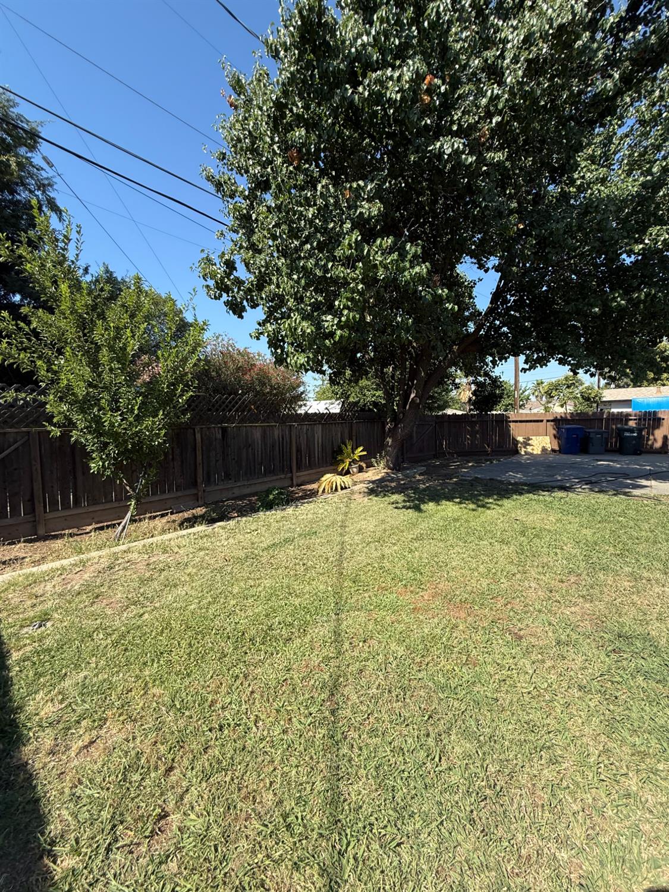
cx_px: 334
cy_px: 446
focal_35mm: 14
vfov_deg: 102.1
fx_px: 361
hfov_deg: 85.7
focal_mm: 2.22
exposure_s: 1/853
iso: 50
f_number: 2.2
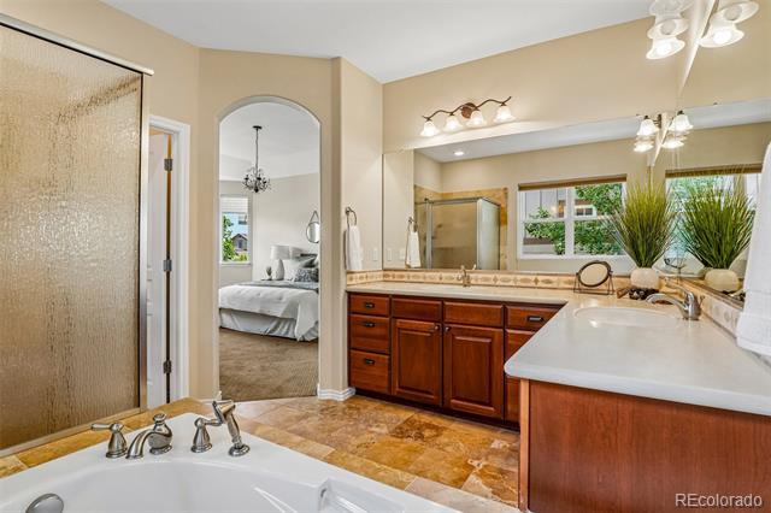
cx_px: 386
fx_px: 353
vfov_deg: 72.0
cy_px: 256
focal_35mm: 16
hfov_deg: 95.0
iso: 320
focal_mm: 11
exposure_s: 1/30
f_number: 8
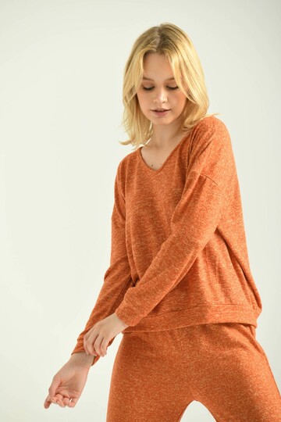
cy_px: 211
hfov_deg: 7.2
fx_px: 2224
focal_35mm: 190
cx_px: 140
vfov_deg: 10.8
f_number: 5.6
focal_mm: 190
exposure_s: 1/160
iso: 125
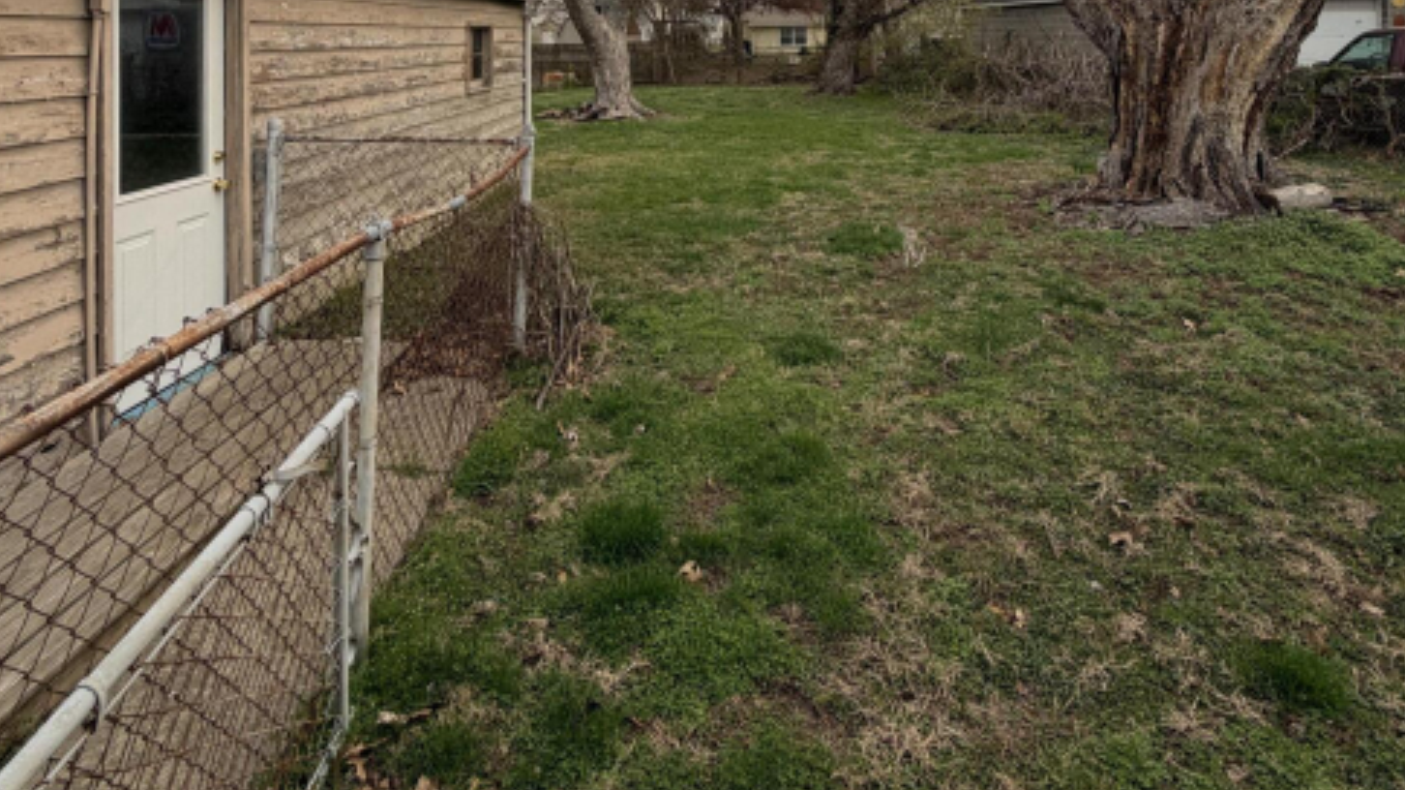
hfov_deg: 83.8
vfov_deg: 47.0
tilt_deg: -1.5
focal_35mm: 21
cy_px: 48
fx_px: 782
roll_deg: +1.1
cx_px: 685
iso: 40
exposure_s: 1/502
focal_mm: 2.22
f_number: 2.2
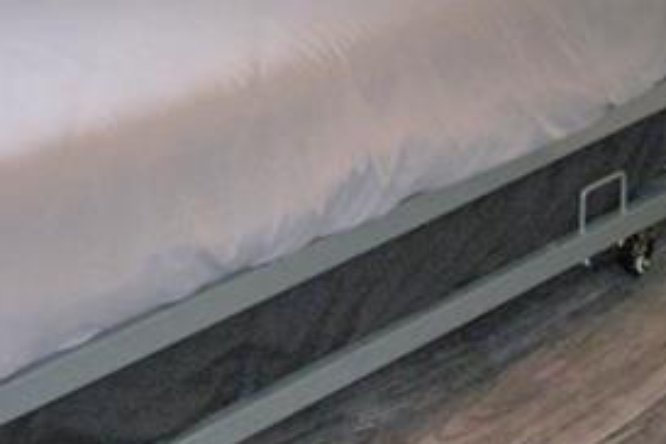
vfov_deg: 12.6
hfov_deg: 22.7
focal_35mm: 88
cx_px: 117
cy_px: -573
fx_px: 1628
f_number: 4.5
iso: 200
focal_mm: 10
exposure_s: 1/60
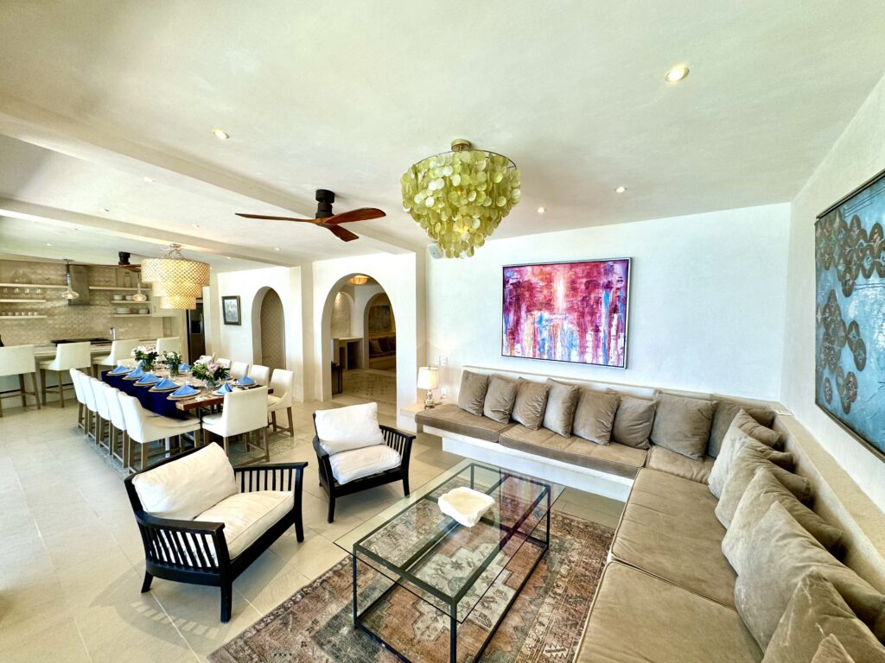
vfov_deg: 85.7
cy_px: 332
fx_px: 358
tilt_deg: -4.4
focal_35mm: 14
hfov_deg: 102.1
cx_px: 442
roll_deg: -0.4
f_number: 2.2
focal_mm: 2.22
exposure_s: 1/120
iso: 64
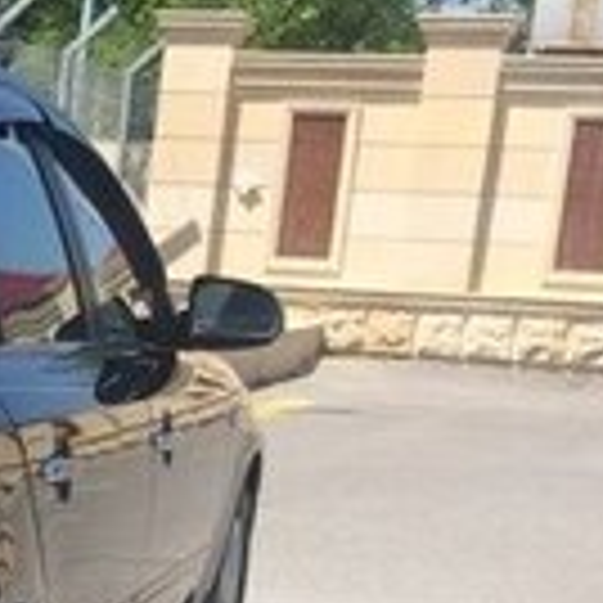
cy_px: 727
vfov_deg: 13.5
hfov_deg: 12.3
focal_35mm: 126
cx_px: -576
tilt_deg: -13.4
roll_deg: -1.3
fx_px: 2483
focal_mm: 4.15
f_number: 2.2
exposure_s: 1/1580
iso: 32
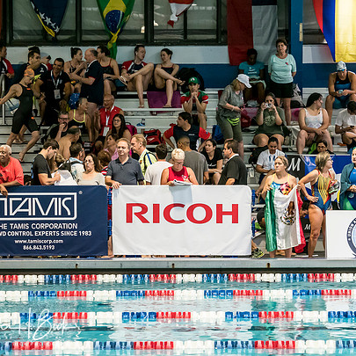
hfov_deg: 10.8
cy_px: 183
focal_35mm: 162
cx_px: 206
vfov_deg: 10.8
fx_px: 1885
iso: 3200
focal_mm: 64
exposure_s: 1/400
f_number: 2.8
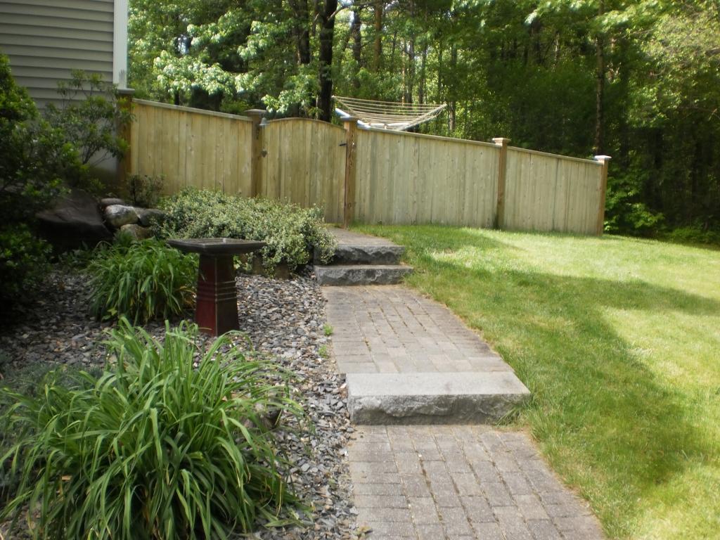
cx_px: 360
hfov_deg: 51.4
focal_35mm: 36
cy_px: 270
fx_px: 749
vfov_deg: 39.7
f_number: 3.1
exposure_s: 1/125
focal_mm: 6.3
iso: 100
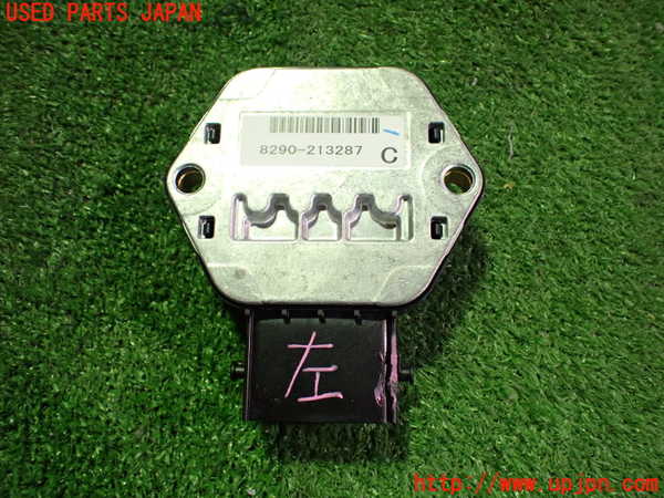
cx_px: 332
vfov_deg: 46.8
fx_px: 575
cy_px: 249
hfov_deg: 60.0
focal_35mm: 30
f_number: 2.3
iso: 800
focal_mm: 5.4
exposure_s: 1/60
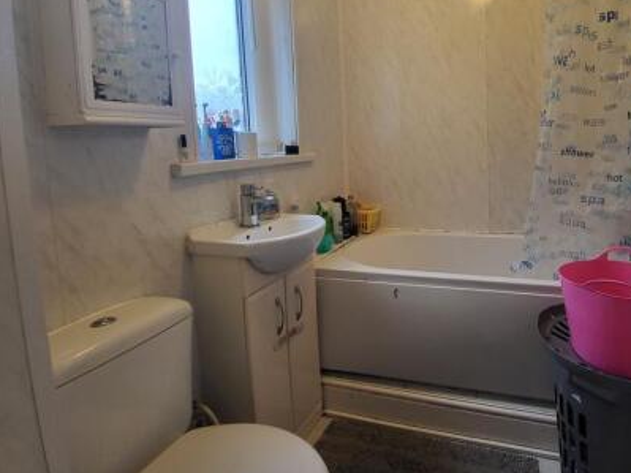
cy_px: 176
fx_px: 346
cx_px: 406
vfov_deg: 67.6
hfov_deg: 82.6
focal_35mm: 19
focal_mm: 1.74
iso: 200
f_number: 2.2
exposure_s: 1/50
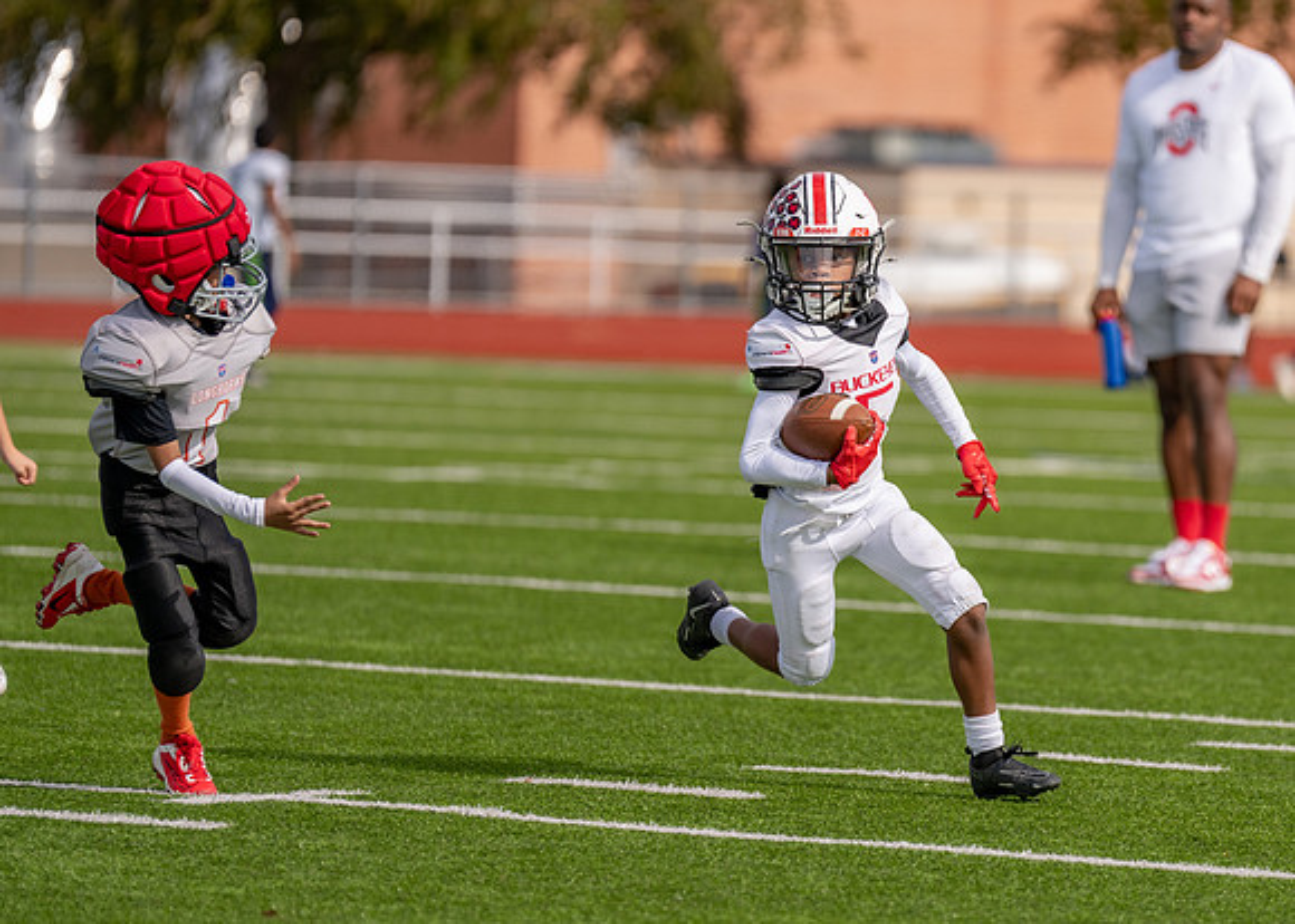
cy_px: 492
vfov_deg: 4.9
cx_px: 902
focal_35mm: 295
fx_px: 10851
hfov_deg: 6.8
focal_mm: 200
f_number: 2.8
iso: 160
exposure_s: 1/3200
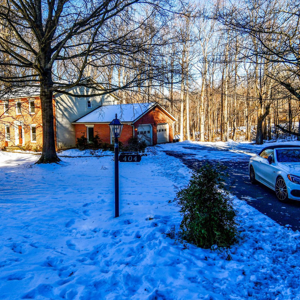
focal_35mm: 26
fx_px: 255
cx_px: 120
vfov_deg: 60.9
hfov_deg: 60.4
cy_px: 139
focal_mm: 12
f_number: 8
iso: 100
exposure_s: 1/250
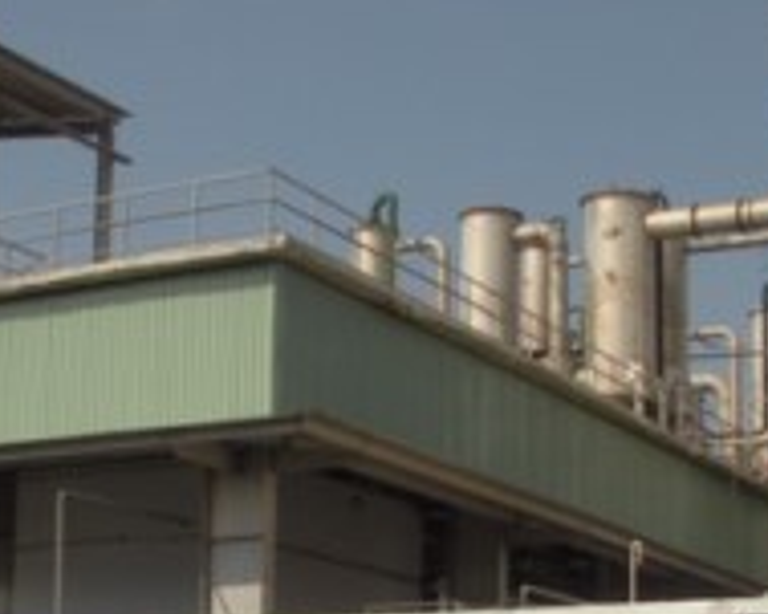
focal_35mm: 93
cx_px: 414
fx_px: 2113
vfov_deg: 16.0
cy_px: 710
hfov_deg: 20.6
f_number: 5.6
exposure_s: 1/430
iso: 64
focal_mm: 6.3
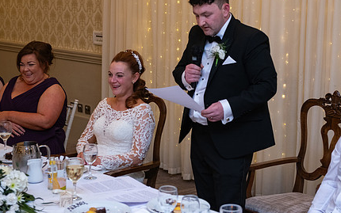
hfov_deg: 26.8
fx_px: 716
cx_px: 196
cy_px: 80
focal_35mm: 77
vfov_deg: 16.9
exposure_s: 1/160
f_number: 3.5
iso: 1000
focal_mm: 56
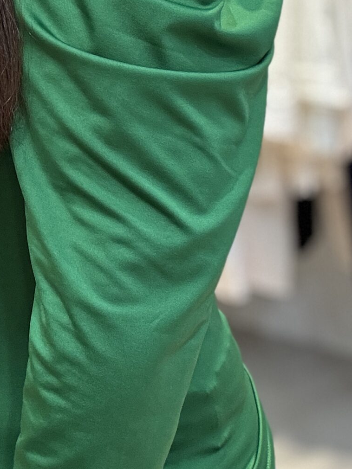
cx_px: -3
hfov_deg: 18.8
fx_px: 1031
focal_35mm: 76
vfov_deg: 24.9
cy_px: 42
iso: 160
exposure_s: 1/50
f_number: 1.9
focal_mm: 2.69
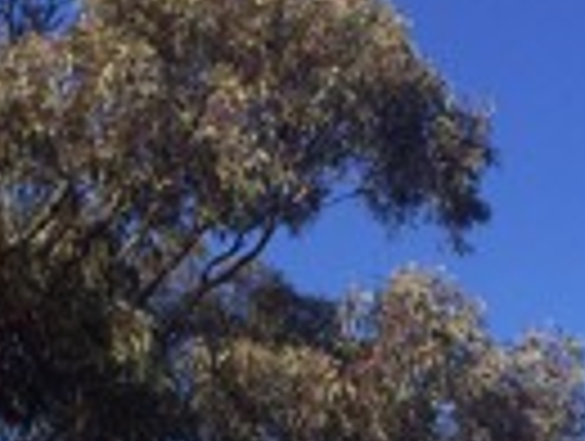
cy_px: 846
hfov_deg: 16.9
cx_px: 266
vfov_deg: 11.7
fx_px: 1964
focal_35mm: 116
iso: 32
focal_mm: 4.15
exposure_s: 1/1786
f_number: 2.2
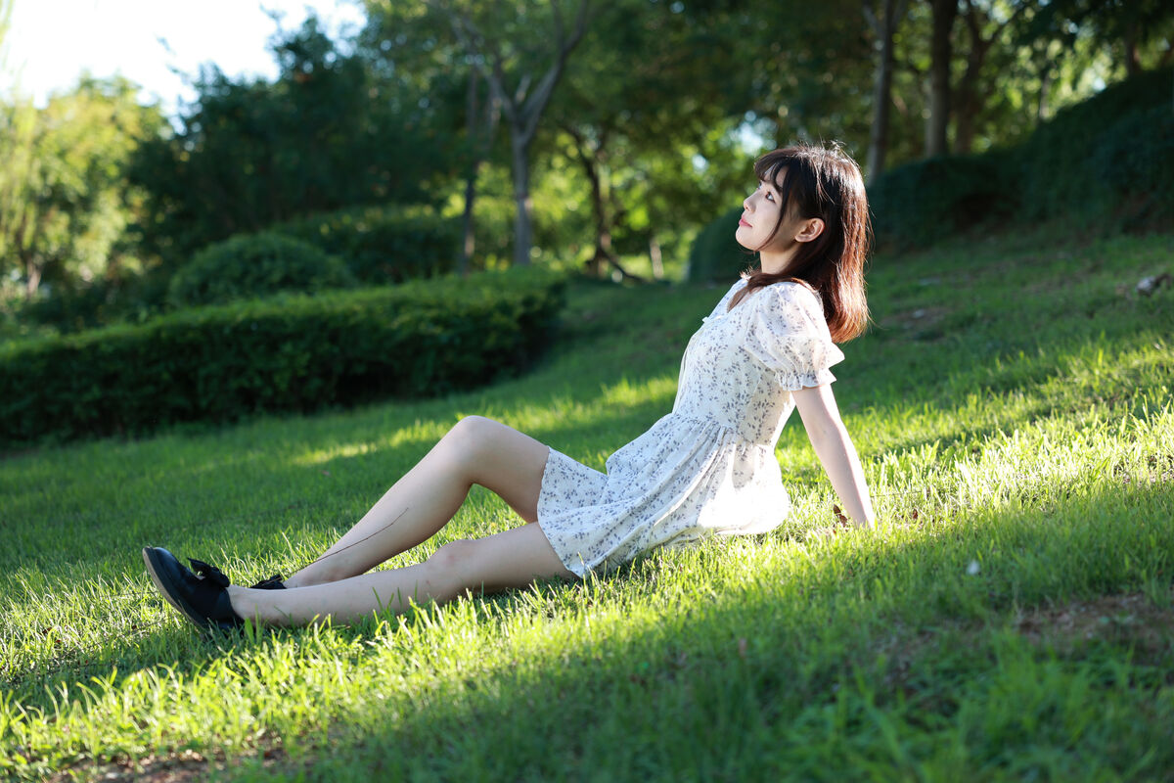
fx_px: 2283
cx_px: 587
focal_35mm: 70
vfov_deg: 19.5
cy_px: 392
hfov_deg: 28.8
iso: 100
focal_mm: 70
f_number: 2.8
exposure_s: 1/250
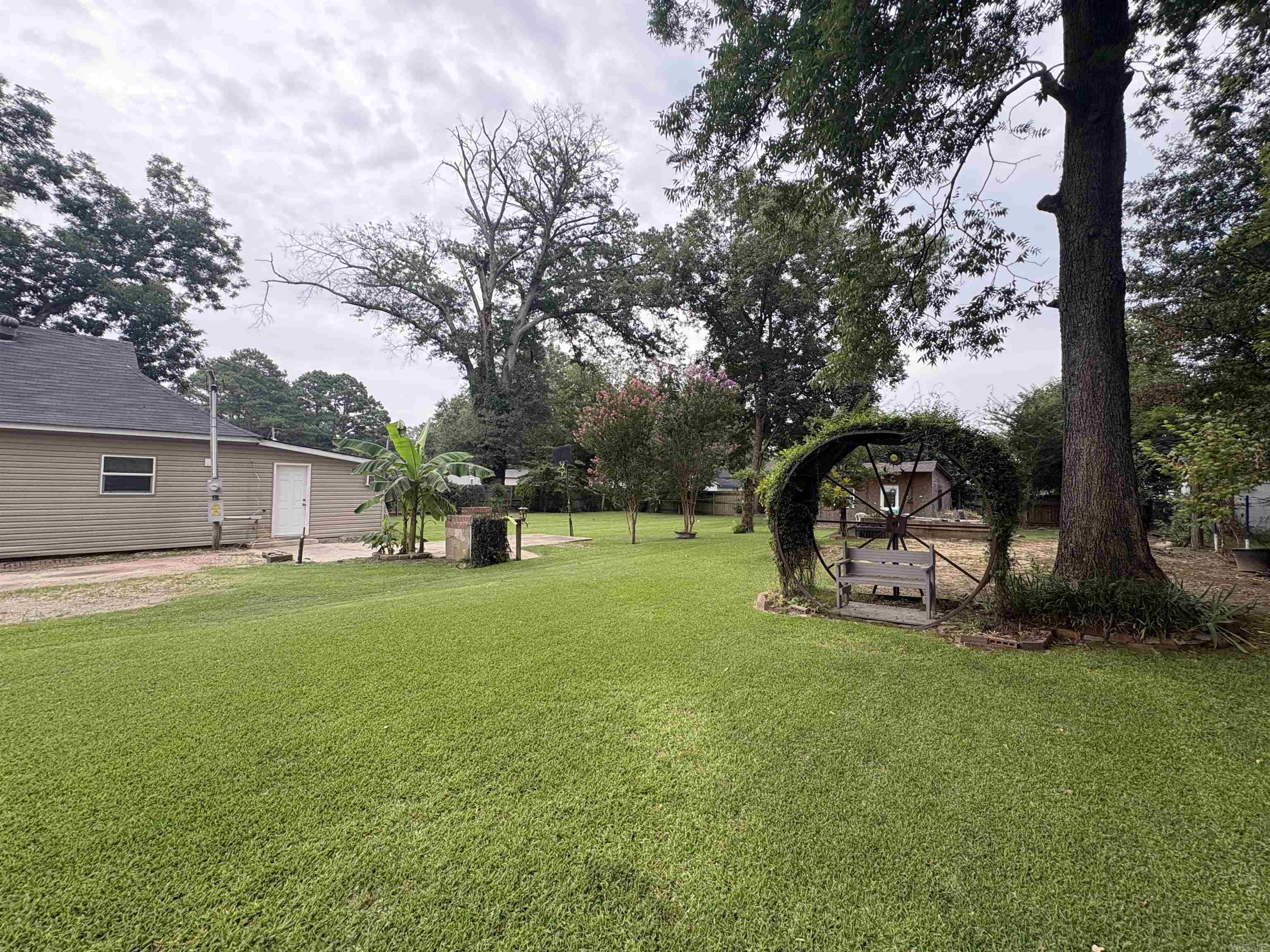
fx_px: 514
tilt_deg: +0.6
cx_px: 635
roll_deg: -1.1
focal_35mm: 14
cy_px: 476
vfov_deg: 85.7
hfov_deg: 102.1
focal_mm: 2.22
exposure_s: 1/320
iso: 64
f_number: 2.2
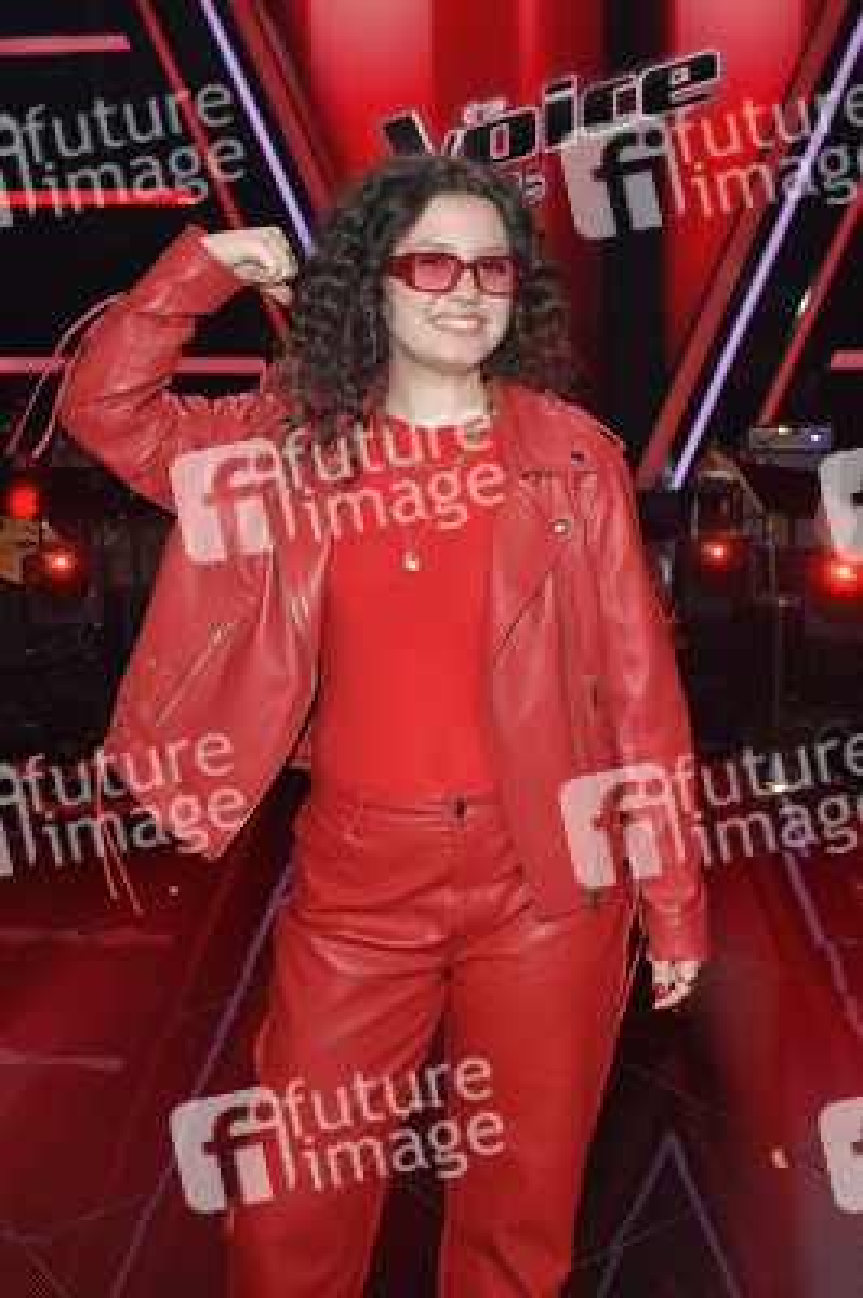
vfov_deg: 54.5
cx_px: 432
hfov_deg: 37.8
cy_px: 649
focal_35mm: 35
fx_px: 1261
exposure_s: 1/200
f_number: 7.1
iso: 2500
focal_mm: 35
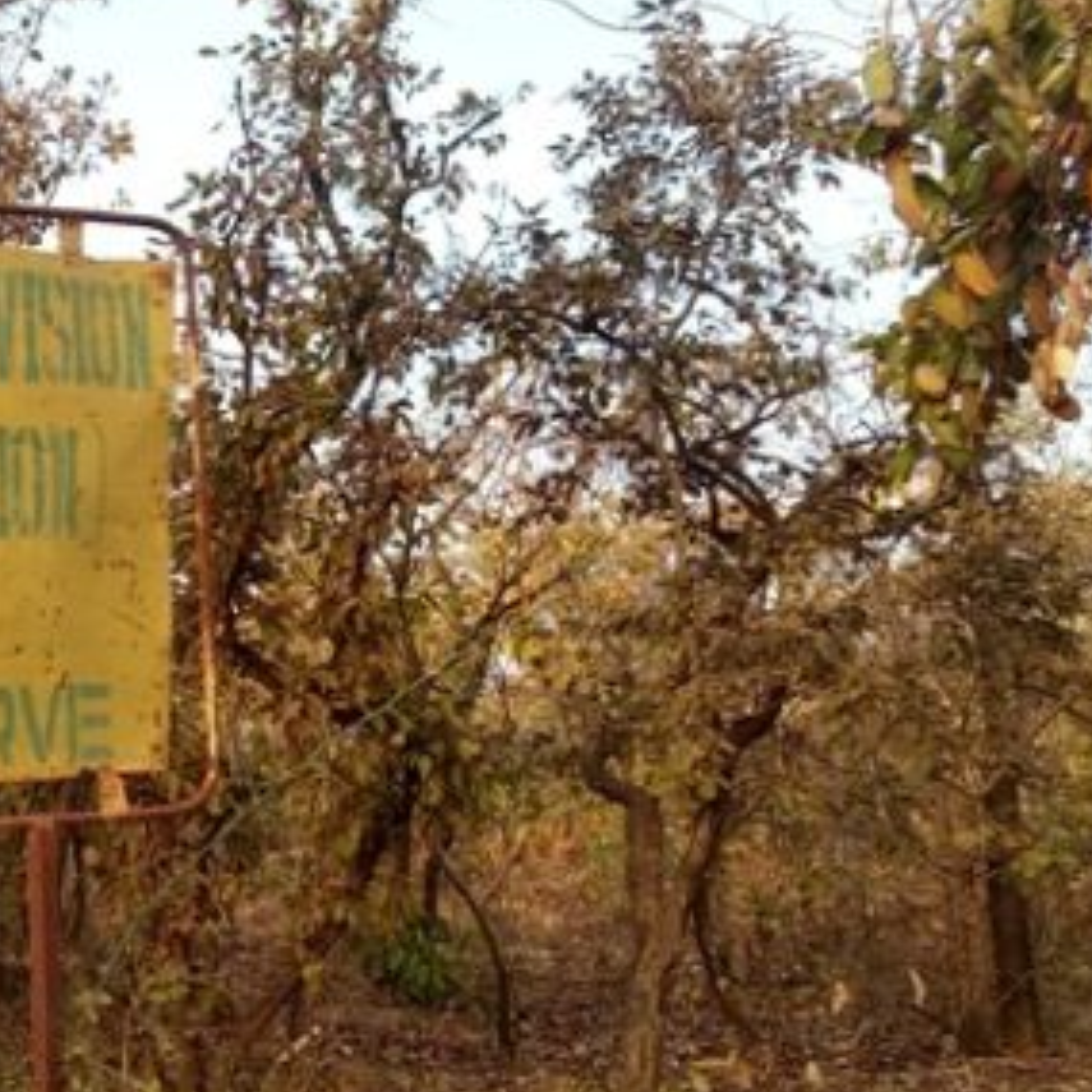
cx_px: -230
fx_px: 2213
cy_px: 694
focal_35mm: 62
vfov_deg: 27.6
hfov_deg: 24.9
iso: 100
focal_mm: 3.81
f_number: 2.2
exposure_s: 1/185
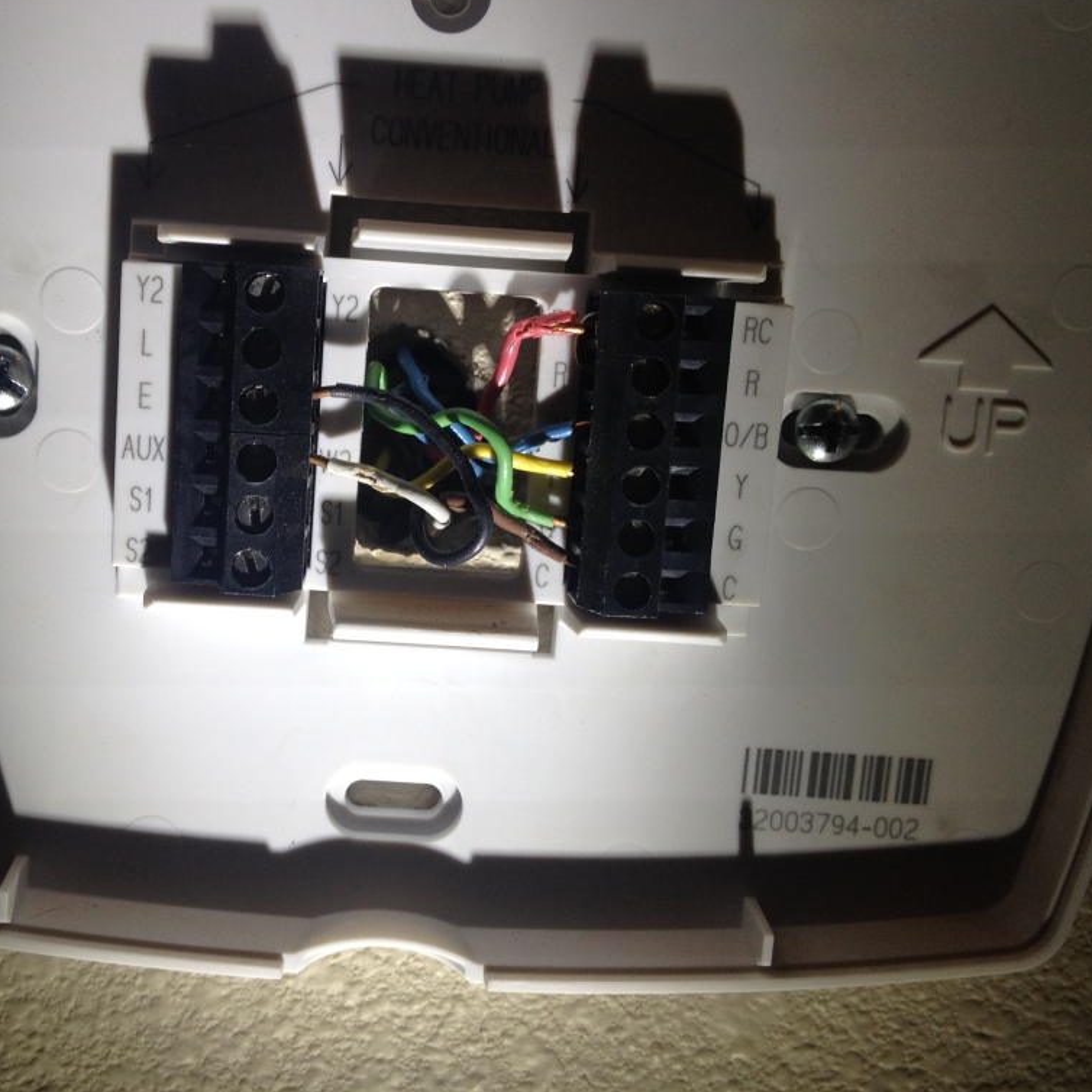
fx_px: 1499
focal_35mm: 42
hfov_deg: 39.8
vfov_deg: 40.0
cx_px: 414
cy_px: 537
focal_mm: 4.28
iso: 50
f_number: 2.4
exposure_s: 1/162
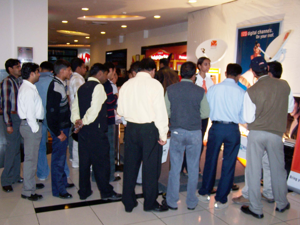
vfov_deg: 37.7
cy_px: 112
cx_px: 150
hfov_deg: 49.0
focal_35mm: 38
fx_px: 329
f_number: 2.8
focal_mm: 6.3
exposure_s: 1/30
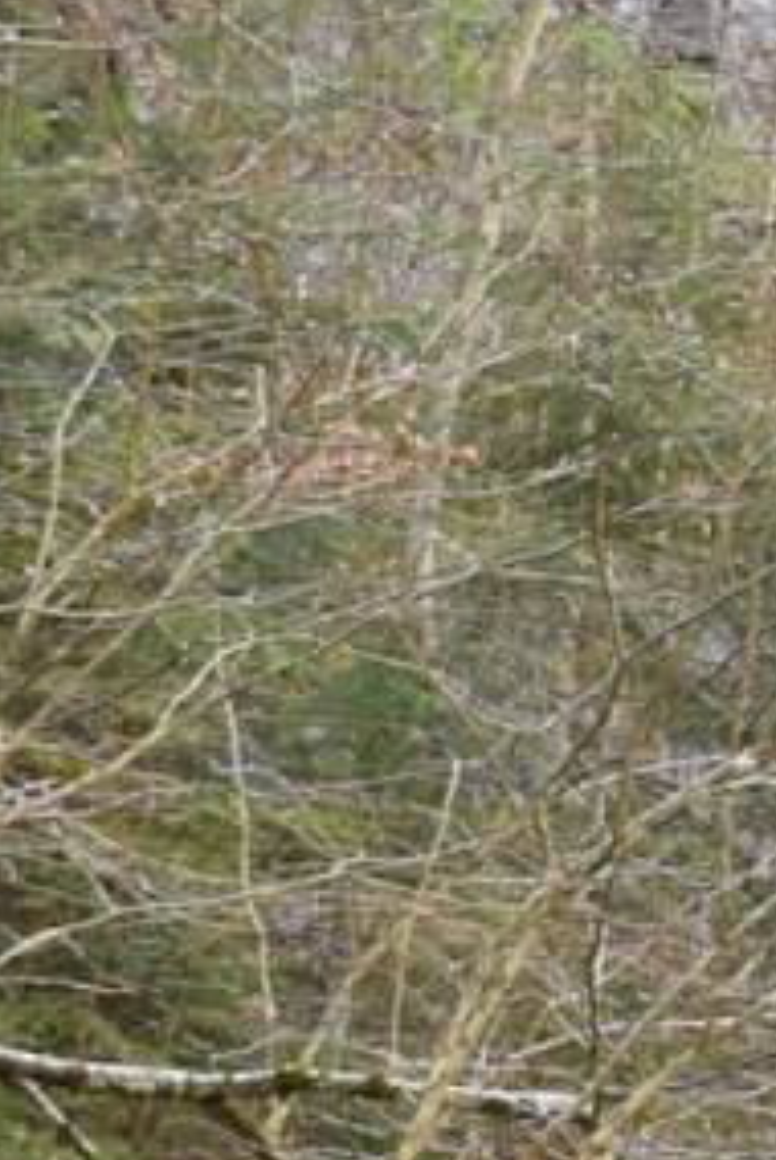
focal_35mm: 262
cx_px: 2138
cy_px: 368
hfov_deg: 5.0
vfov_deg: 7.9
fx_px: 8444
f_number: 5.6
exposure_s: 1/125
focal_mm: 31
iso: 640
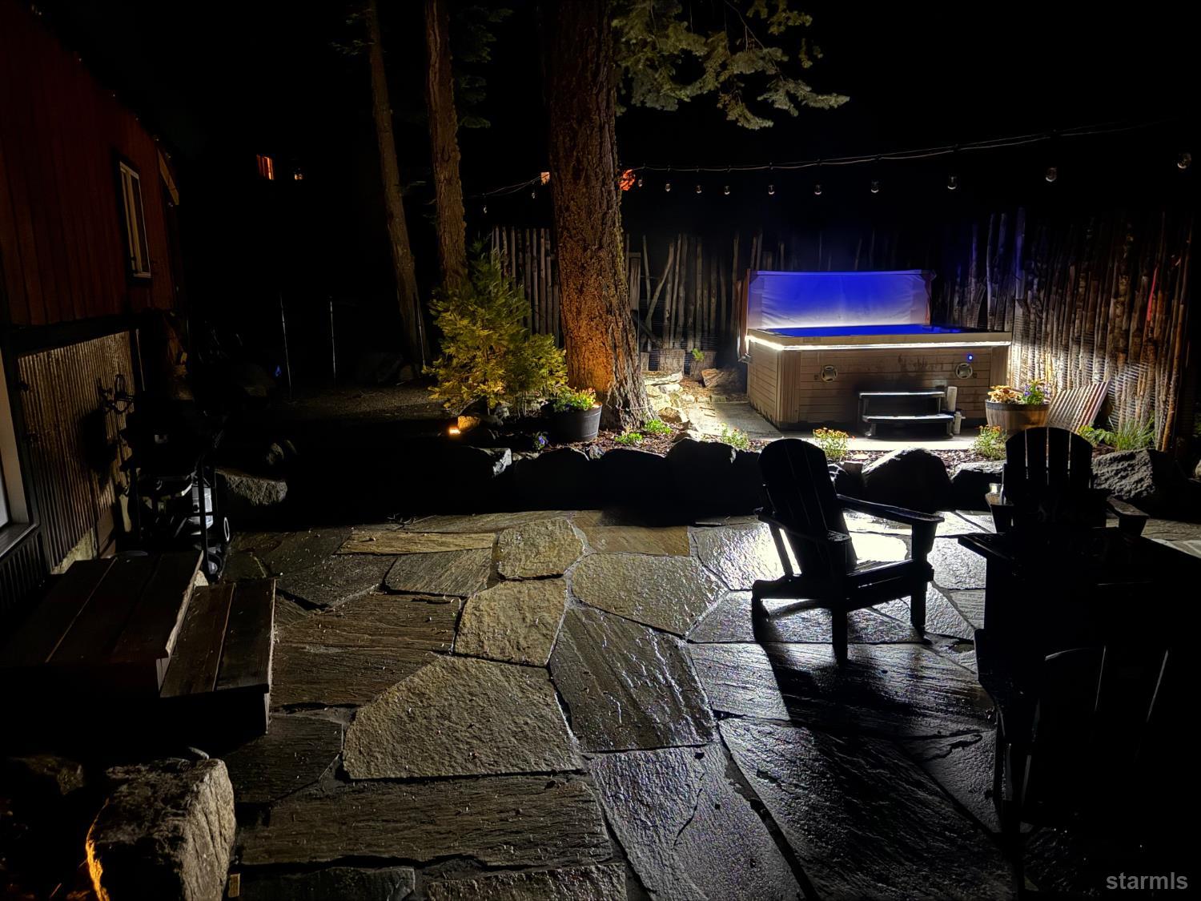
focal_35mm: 24
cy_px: 450
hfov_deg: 71.6
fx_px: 833
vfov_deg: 56.8
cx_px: 600
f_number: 1.78
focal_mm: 6.76
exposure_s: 1/9
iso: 2000
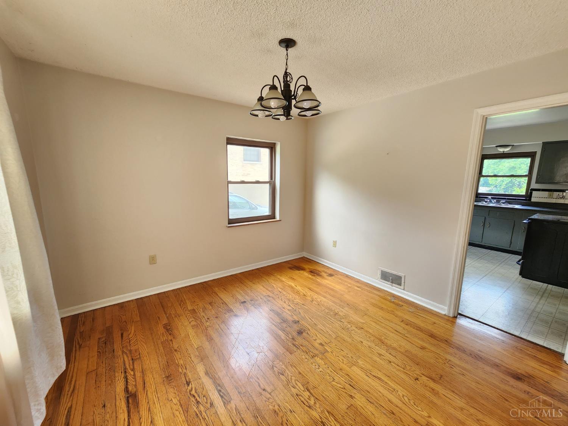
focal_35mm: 13
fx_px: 213
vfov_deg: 89.9
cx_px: 284
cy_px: 213
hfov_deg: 106.2
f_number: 2.2
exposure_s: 1/60
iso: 200
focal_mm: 2.2
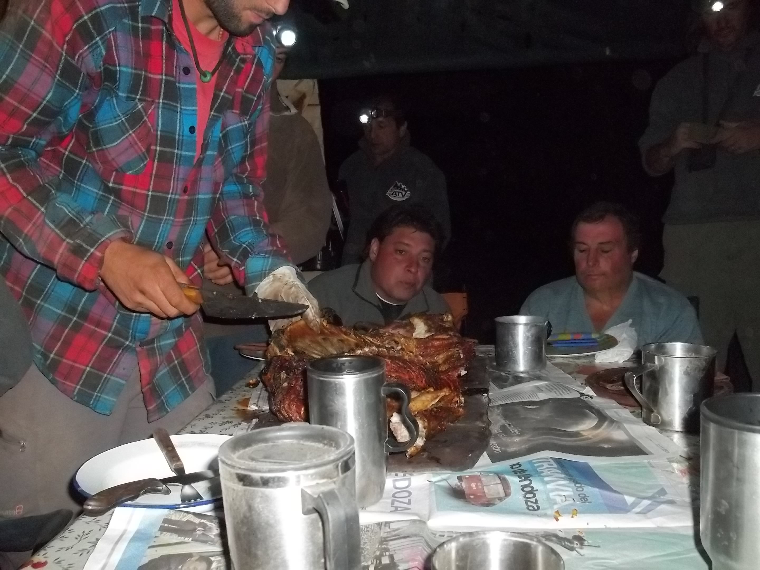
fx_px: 725
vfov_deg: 42.9
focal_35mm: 33
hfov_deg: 55.4
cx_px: 380
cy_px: 285
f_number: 3.3
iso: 320
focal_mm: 5.9
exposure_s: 1/30
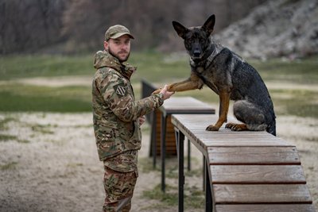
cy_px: 106
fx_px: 751
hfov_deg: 23.9
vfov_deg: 16.1
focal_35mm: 85
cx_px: 159
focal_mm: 85
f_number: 1.8
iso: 100
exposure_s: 1/1600
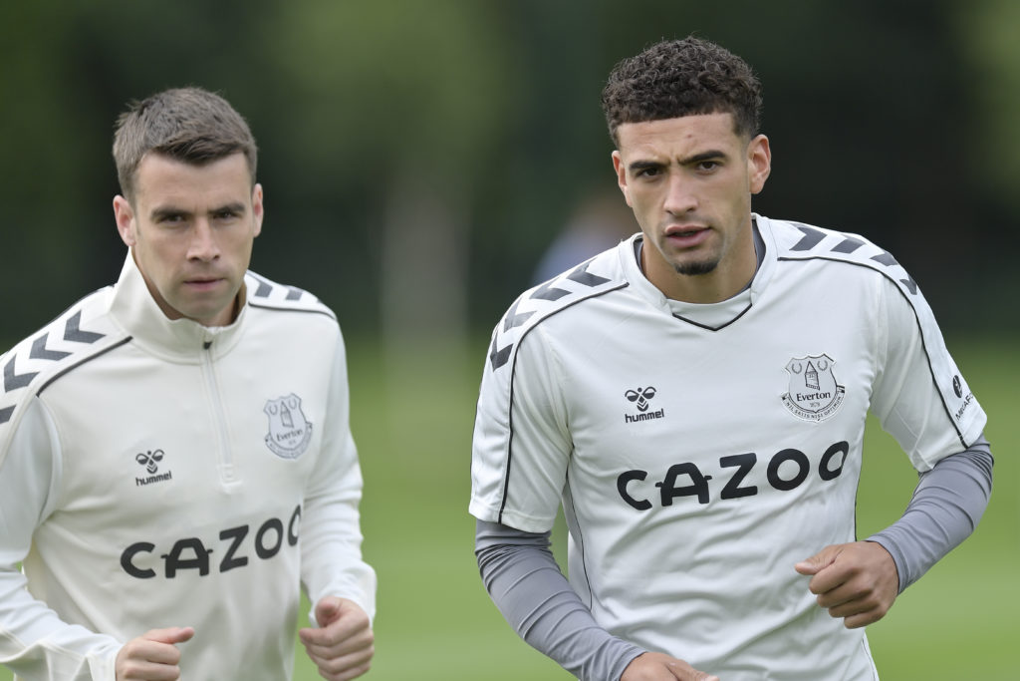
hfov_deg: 5.2
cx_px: 510
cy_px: 340
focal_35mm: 400
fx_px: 11334
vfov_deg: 3.4
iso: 100
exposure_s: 1/1250
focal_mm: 400
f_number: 2.8
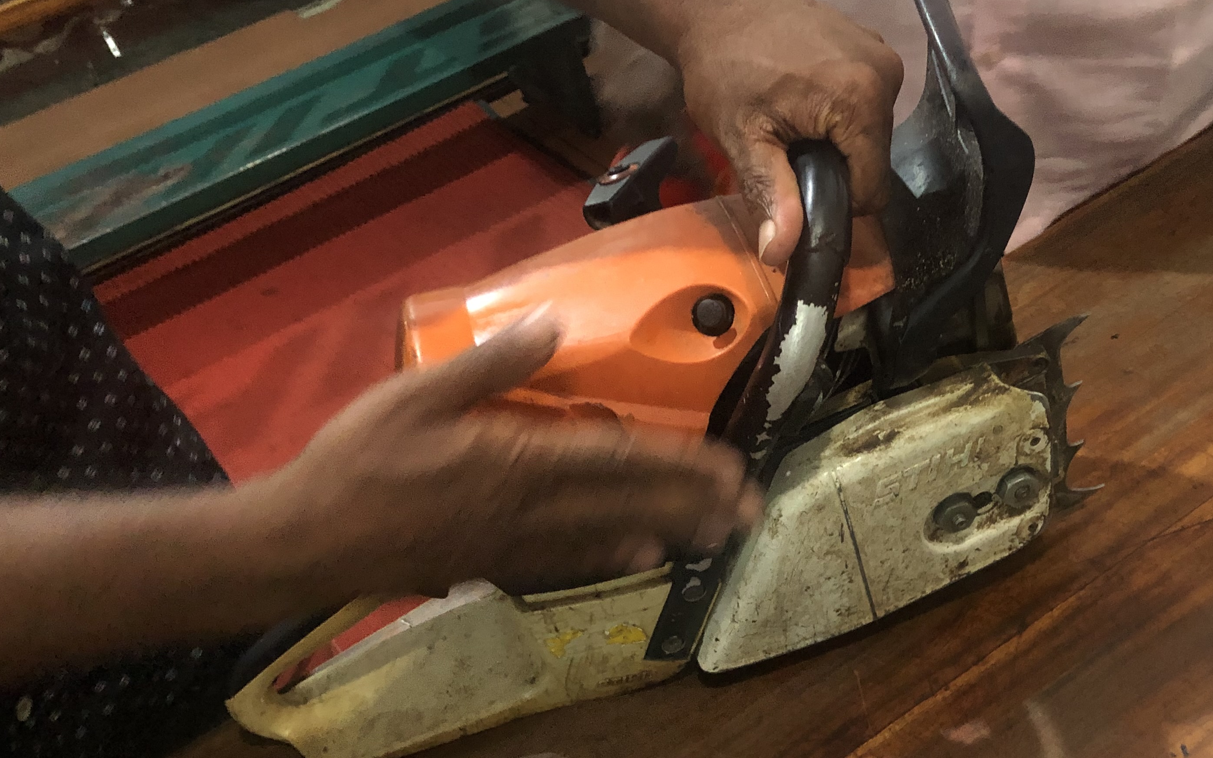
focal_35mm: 43
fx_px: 1421
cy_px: 496
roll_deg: +11.5
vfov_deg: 29.7
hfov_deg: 45.0
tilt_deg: -41.5
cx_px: 871
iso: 100
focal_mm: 3.99
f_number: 1.8
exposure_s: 1/4
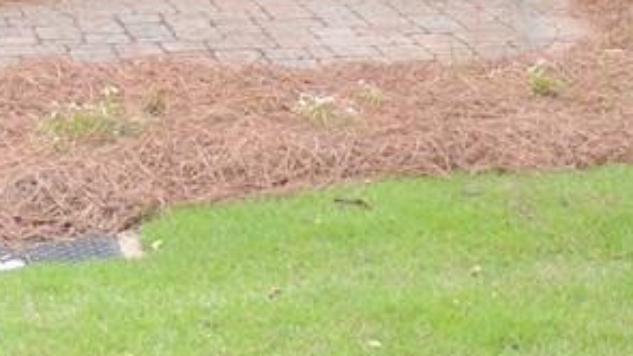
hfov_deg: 17.0
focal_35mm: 125
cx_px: 142
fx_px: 2098
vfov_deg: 8.9
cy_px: -435
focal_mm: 5.8
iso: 125
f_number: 3.2
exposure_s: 1/50
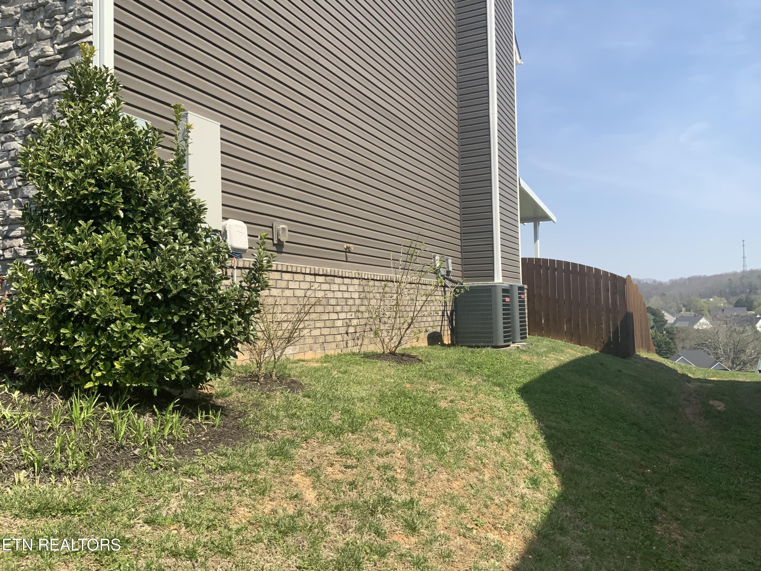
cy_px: 286
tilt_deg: +4.2
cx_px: 380
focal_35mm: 29
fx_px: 638
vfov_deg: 48.2
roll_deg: +1.5
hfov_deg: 61.7
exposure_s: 1/1534
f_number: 1.8
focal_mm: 3
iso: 16
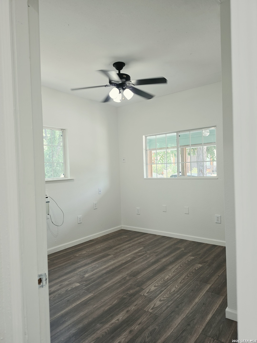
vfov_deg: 73.9
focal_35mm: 23
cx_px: 128
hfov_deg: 58.9
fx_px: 228
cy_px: 172
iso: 64
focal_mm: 6.5
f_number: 1.4
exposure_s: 1/120
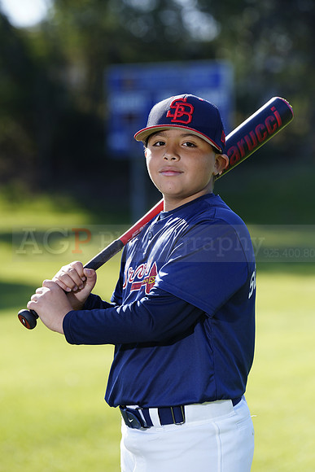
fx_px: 2584
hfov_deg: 7.0
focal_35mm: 197
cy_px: 236
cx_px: 158
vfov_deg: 10.4
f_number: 5
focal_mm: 197
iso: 100
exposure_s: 1/250
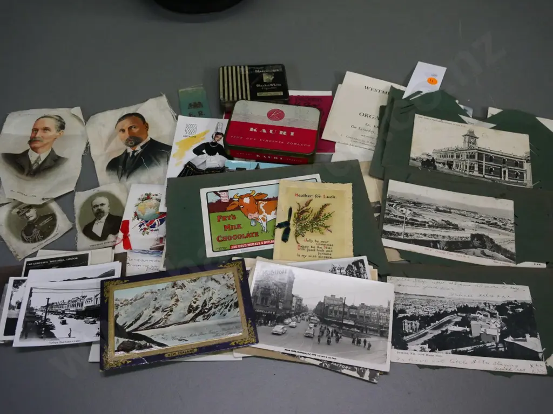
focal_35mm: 30
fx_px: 479
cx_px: 276
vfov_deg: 46.8
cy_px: 207
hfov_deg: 60.0
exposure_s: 1/200
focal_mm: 15
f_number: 5.6
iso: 3200
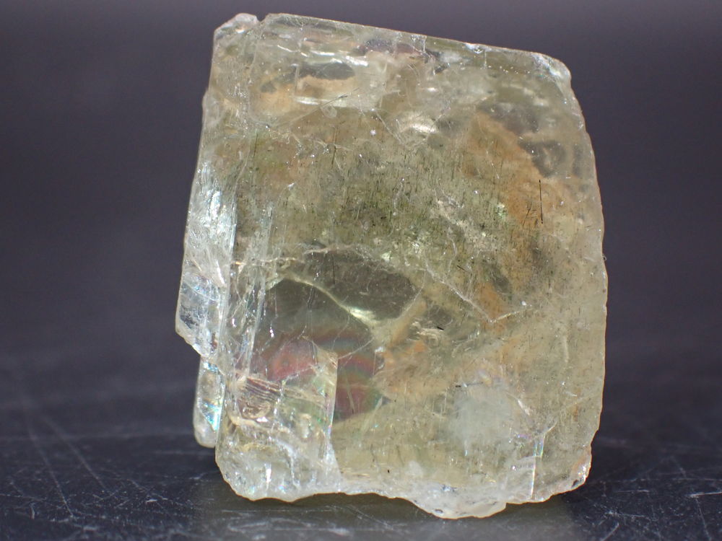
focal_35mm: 100
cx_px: 361
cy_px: 270
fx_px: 2086
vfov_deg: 14.8
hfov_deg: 19.6
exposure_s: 1/100
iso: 500
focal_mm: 18
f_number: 14
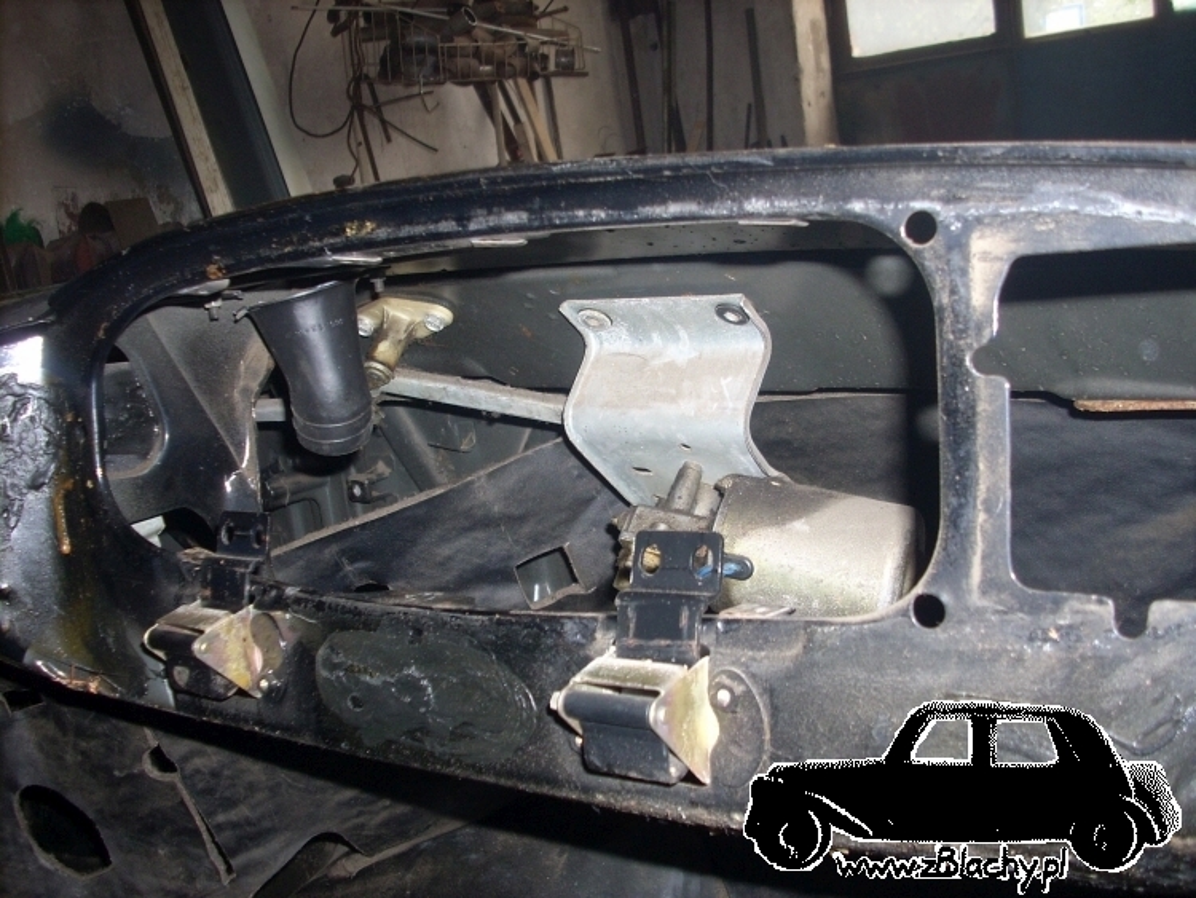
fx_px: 1279
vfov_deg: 38.7
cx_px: 598
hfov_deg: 50.1
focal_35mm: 37
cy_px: 449
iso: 100
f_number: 2.8
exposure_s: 1/60
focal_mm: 6.2
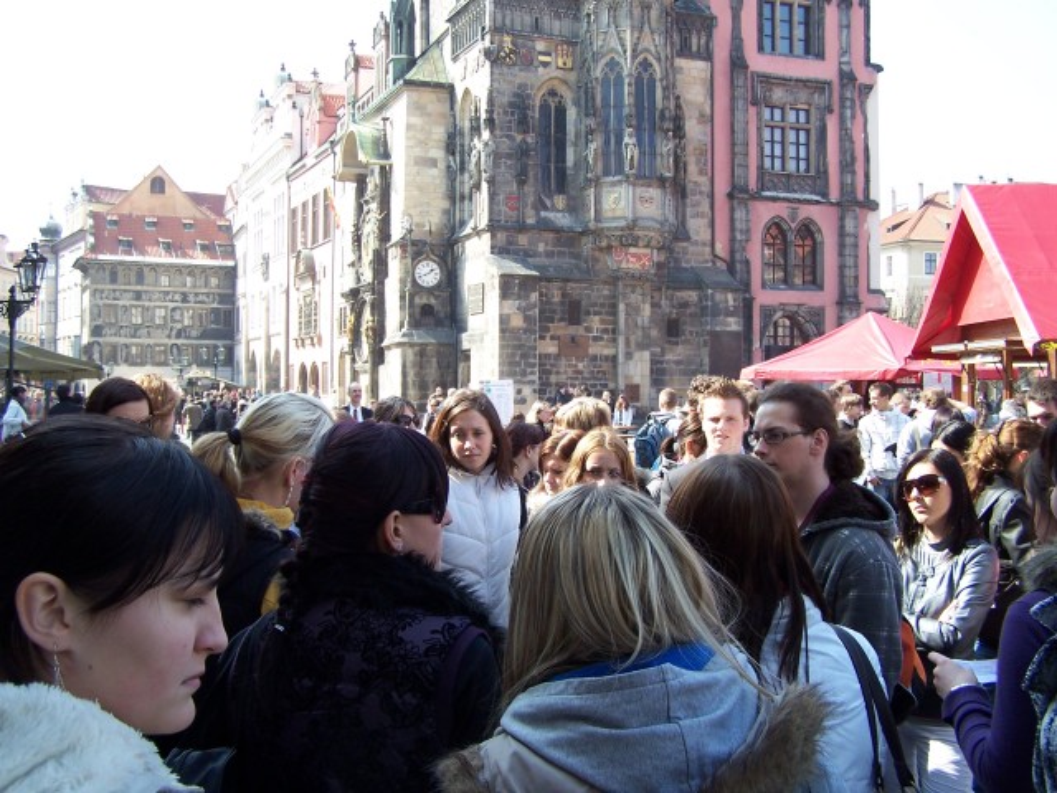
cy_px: 396
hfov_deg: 49.0
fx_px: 1160
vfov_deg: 37.7
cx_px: 528
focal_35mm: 38
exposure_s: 1/250
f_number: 2.8
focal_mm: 6.3
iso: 80
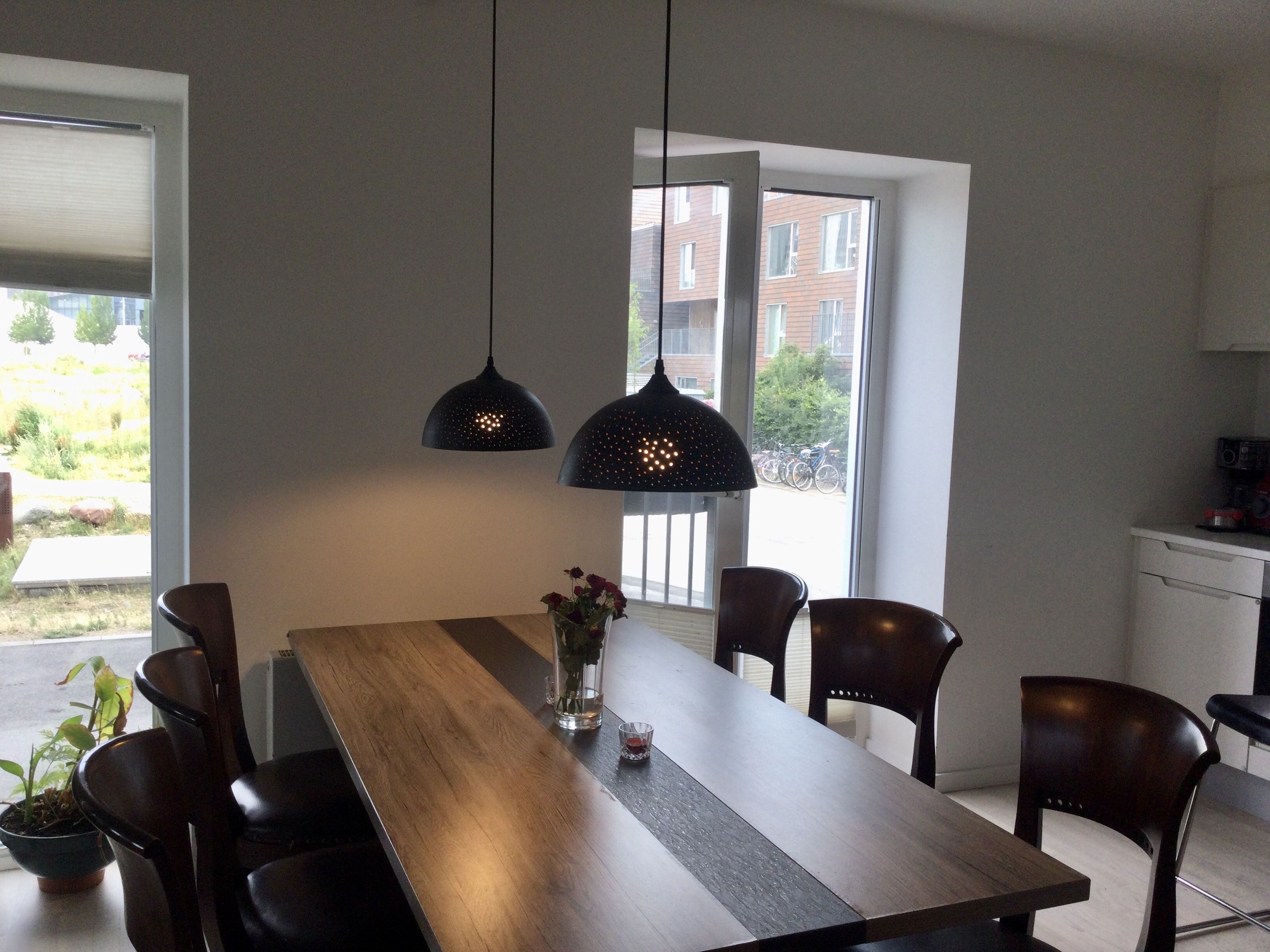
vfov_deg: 45.4
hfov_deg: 58.4
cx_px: 635
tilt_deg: -6.7
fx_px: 1137
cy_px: 476
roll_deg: -1.5
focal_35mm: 31
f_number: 2.4
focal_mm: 3.3
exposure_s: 1/100
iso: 32
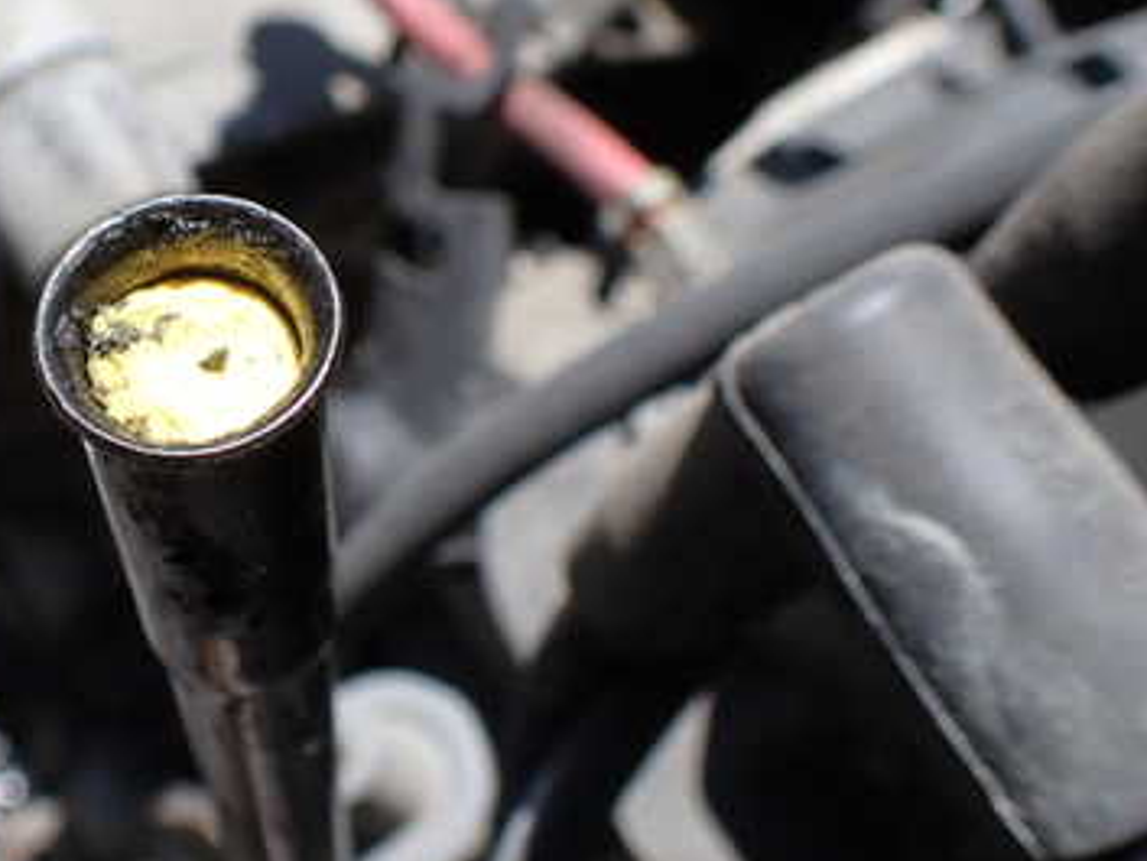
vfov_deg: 28.5
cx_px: 201
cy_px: 331
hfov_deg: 36.0
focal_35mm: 51
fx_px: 1690
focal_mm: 5.4
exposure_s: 1/640
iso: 100
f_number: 3.2
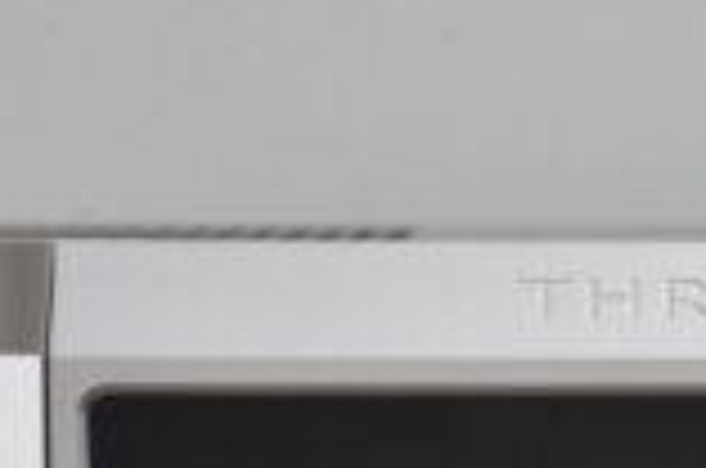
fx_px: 5852
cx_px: 675
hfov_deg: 6.9
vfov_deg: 4.5
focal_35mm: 299
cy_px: 801
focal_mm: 52
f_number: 6.3
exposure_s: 1/160
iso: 400
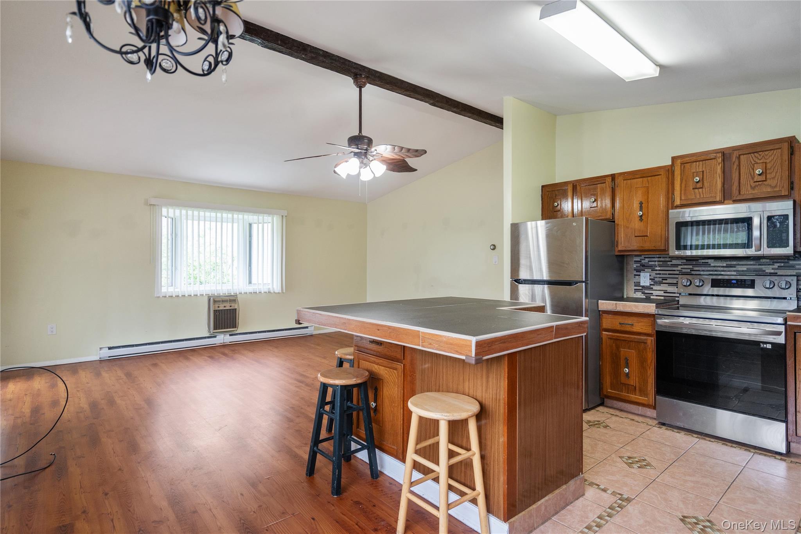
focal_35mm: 18
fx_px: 400
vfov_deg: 67.4
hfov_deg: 90.0
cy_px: 267
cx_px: 400
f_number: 4
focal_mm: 18
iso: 400
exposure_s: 1/60
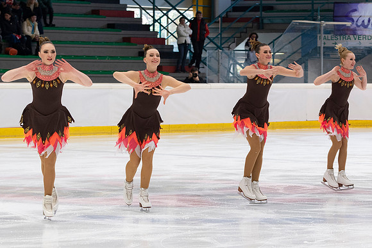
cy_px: 126
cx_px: 257
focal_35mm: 173
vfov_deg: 8.0
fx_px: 1784
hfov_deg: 11.9
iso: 1000
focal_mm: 80
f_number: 4
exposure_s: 1/200
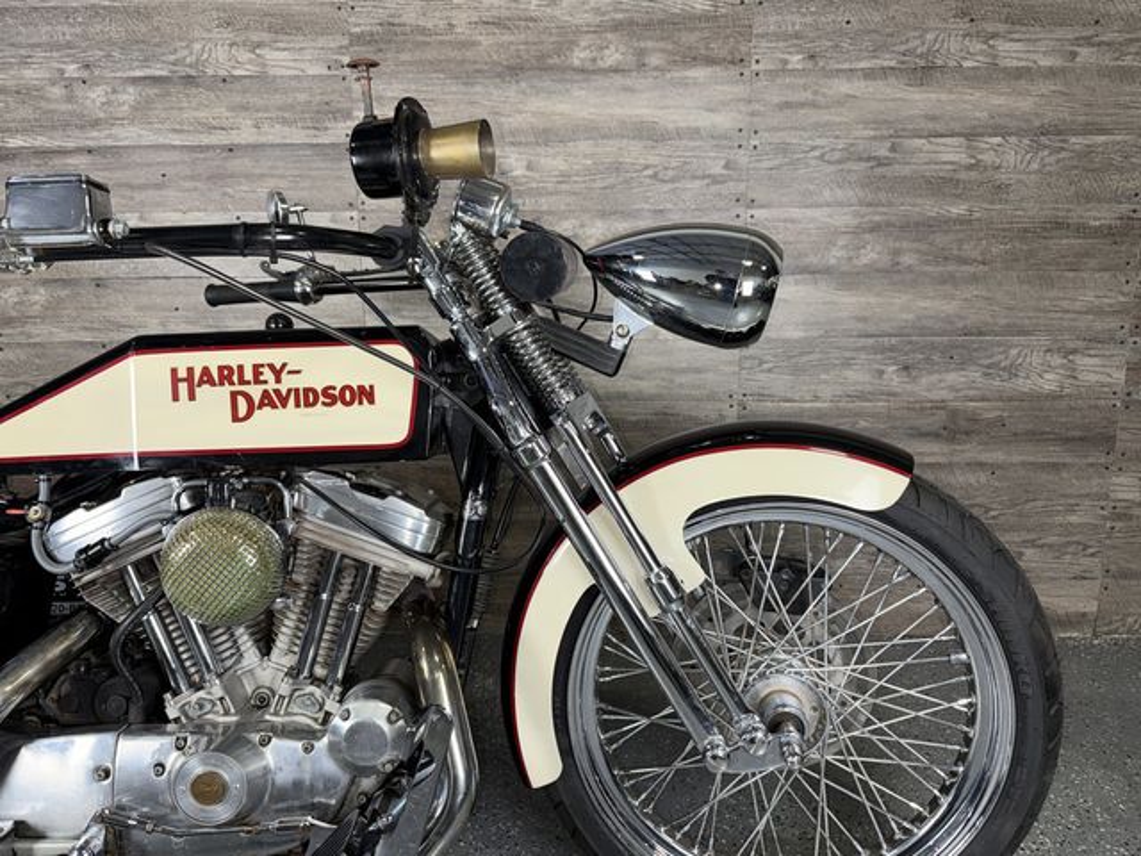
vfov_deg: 56.8
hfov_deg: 71.6
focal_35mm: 24
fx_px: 791
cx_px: 570
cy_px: 428
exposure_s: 1/33
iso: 80
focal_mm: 6.76
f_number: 1.78
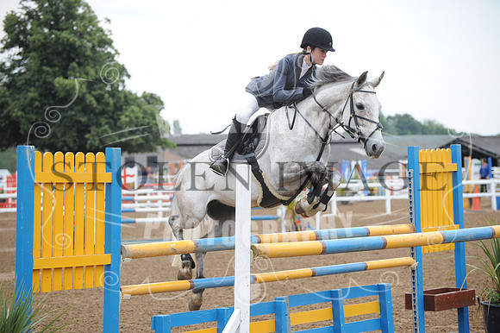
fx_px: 1693
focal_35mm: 122
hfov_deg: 16.8
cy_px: 166
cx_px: 250
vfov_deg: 11.2
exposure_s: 1/1000
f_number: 5.6
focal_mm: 122
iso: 1000
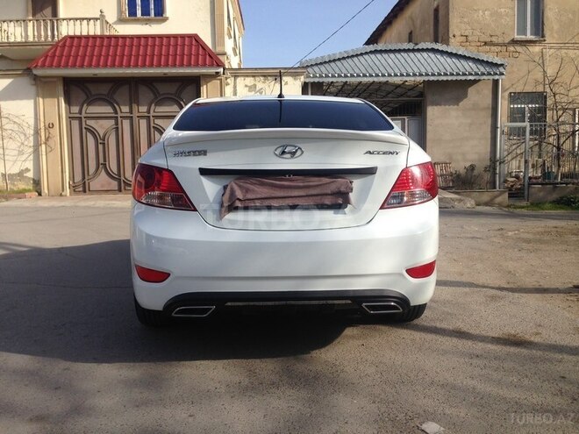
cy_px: 217
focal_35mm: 33
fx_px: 552
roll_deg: +1.1
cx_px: 290
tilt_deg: -2.2
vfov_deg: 42.9
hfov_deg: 55.4
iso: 50
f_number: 2.4
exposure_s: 1/1550
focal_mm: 4.12
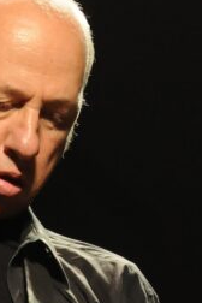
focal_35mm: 548
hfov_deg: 2.5
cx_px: -44
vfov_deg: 3.8
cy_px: 313
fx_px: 4612
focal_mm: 90
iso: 800
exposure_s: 1/640
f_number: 4.5
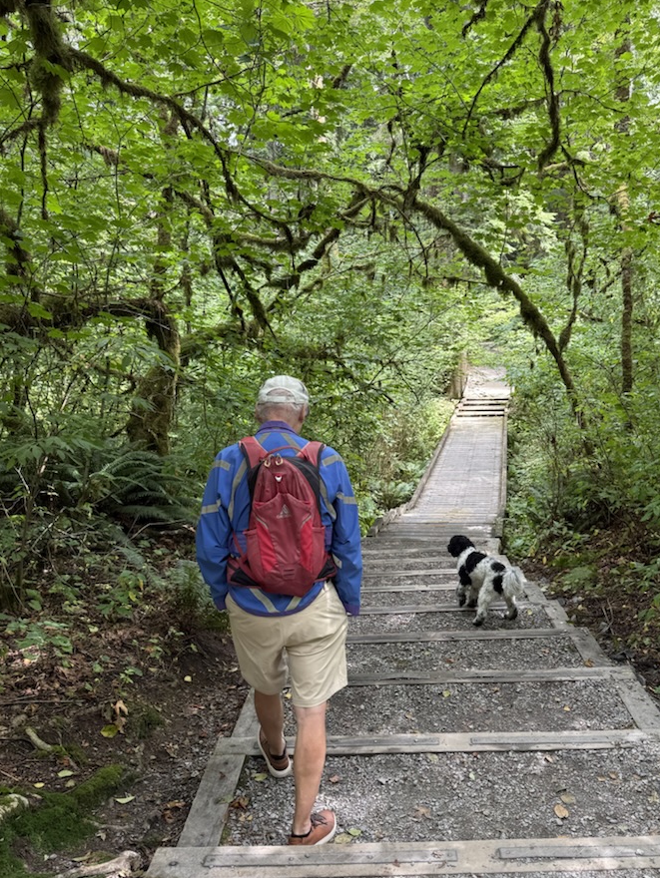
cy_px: 455
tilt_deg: -12.7
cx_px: 379
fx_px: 762
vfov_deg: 59.9
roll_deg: +3.3
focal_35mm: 30
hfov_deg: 46.7
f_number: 1.78
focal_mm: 6.76
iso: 80
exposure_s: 1/121
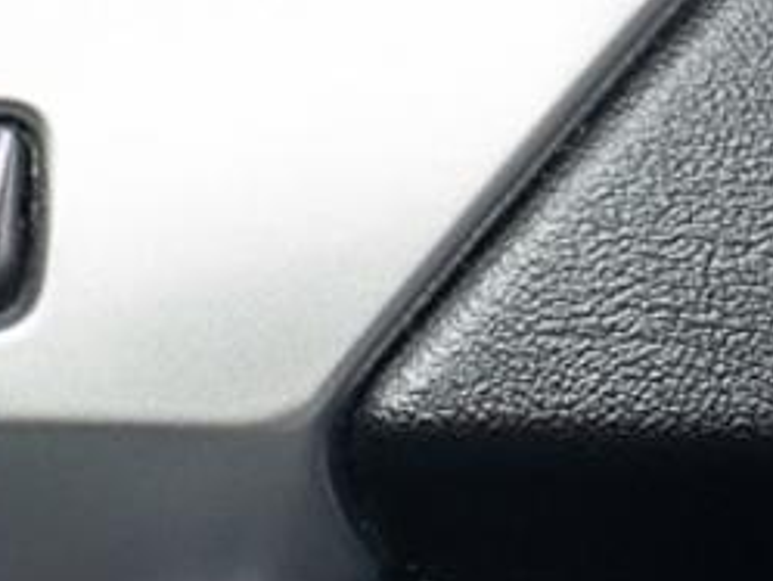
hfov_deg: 5.1
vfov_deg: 3.8
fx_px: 8668
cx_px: 152
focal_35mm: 388
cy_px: 955
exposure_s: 1/60
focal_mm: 53
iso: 800
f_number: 4
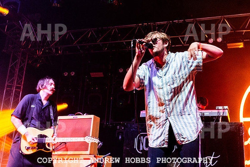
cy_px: 46
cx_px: 160
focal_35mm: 52
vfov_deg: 25.8
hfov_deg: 38.0
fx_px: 360
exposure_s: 1/160
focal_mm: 35
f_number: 3.5
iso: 4000
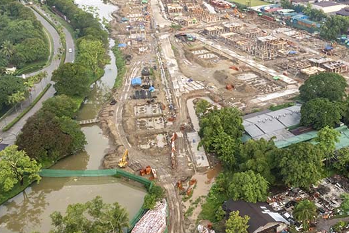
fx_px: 494
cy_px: 113
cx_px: 267
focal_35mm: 51
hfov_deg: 37.8
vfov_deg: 26.5
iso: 800
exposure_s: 1/160
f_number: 11
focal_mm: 10.26
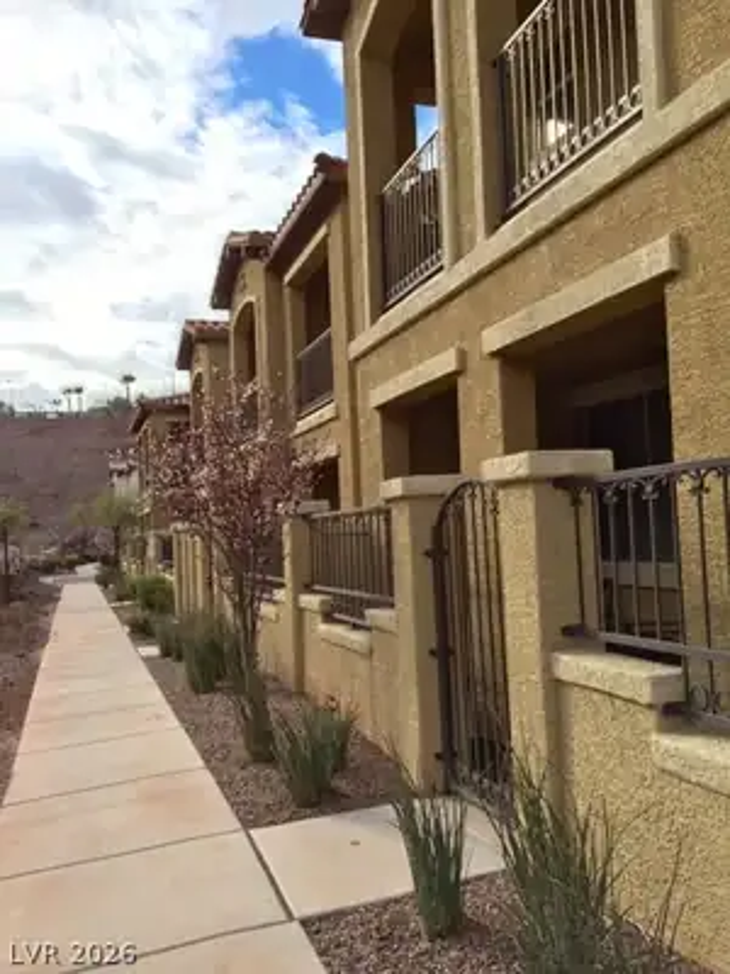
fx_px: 815
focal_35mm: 29
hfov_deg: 48.2
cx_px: 365
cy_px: 487
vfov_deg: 61.7
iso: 32
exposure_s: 1/1522
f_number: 2.2
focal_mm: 4.15
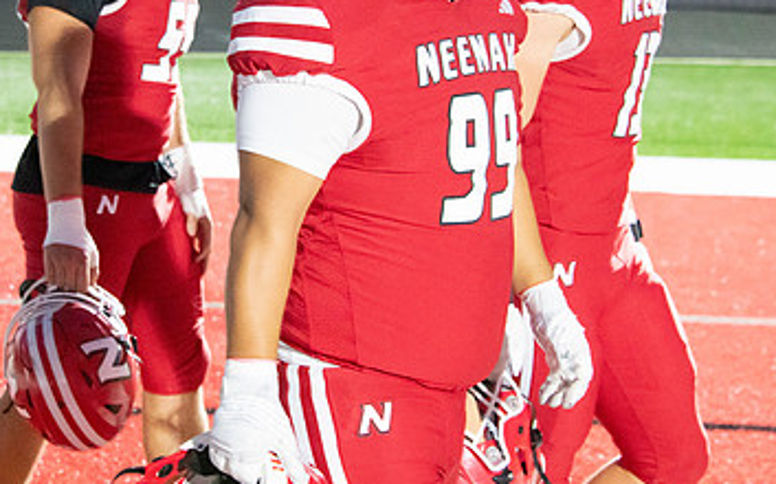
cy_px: 98
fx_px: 2303
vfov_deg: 11.9
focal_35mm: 109
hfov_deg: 19.1
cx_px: 297
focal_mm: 65
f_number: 5.6
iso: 25600
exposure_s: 1/320
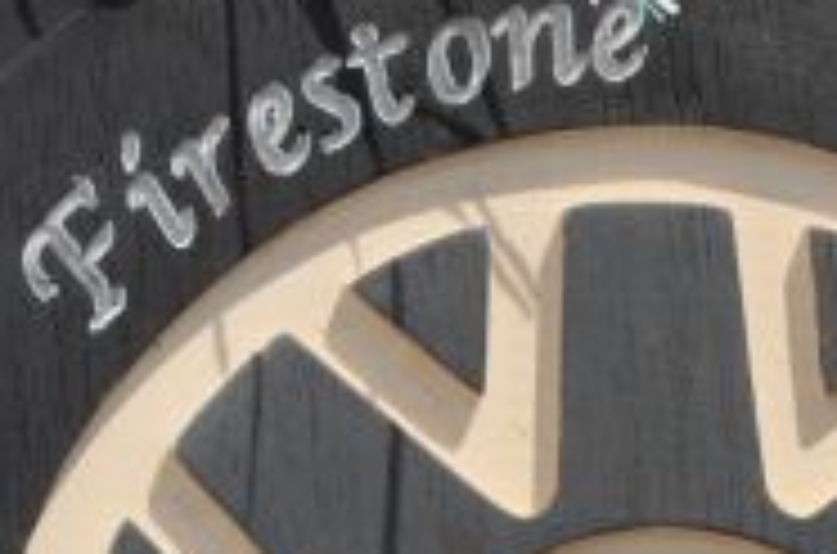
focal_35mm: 579
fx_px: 13427
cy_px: 1067
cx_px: 850
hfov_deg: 3.6
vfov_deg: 2.4
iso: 200
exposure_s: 1/200
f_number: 11
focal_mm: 70
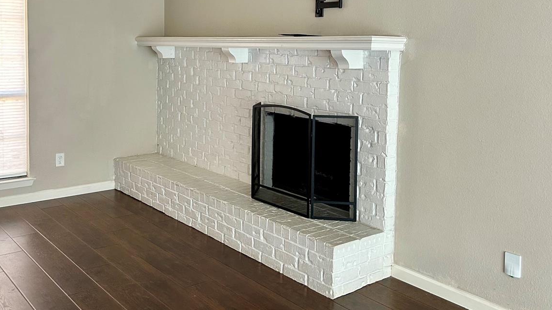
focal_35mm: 38
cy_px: 80
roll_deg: -1.1
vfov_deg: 30.7
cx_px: 275
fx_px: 556
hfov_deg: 52.8
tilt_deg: +0.9
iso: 125
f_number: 1.5
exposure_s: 1/60
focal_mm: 5.7
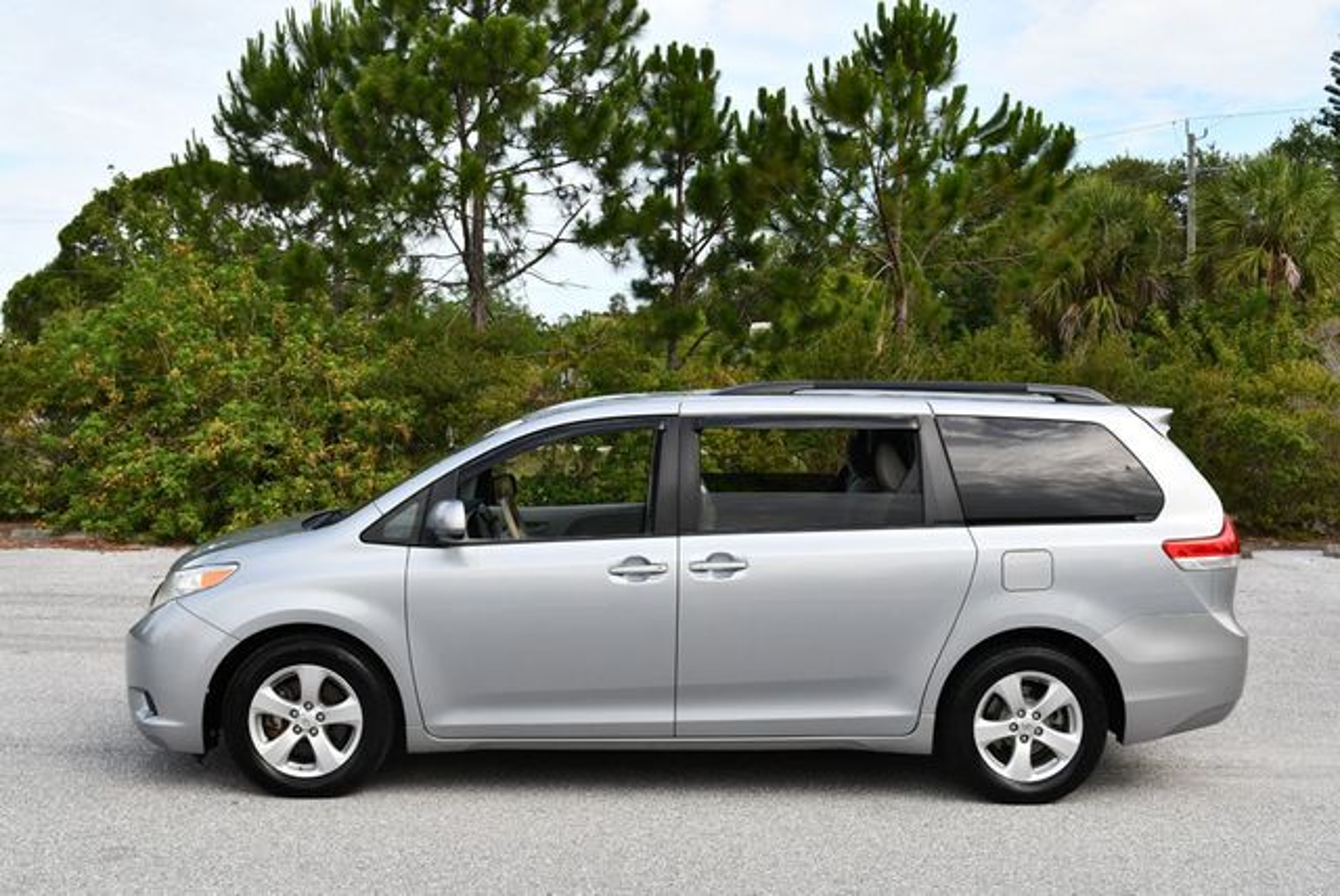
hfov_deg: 48.4
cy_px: 448
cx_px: 670
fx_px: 1490
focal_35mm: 40
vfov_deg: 33.5
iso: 200
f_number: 8
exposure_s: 1/250
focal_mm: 20
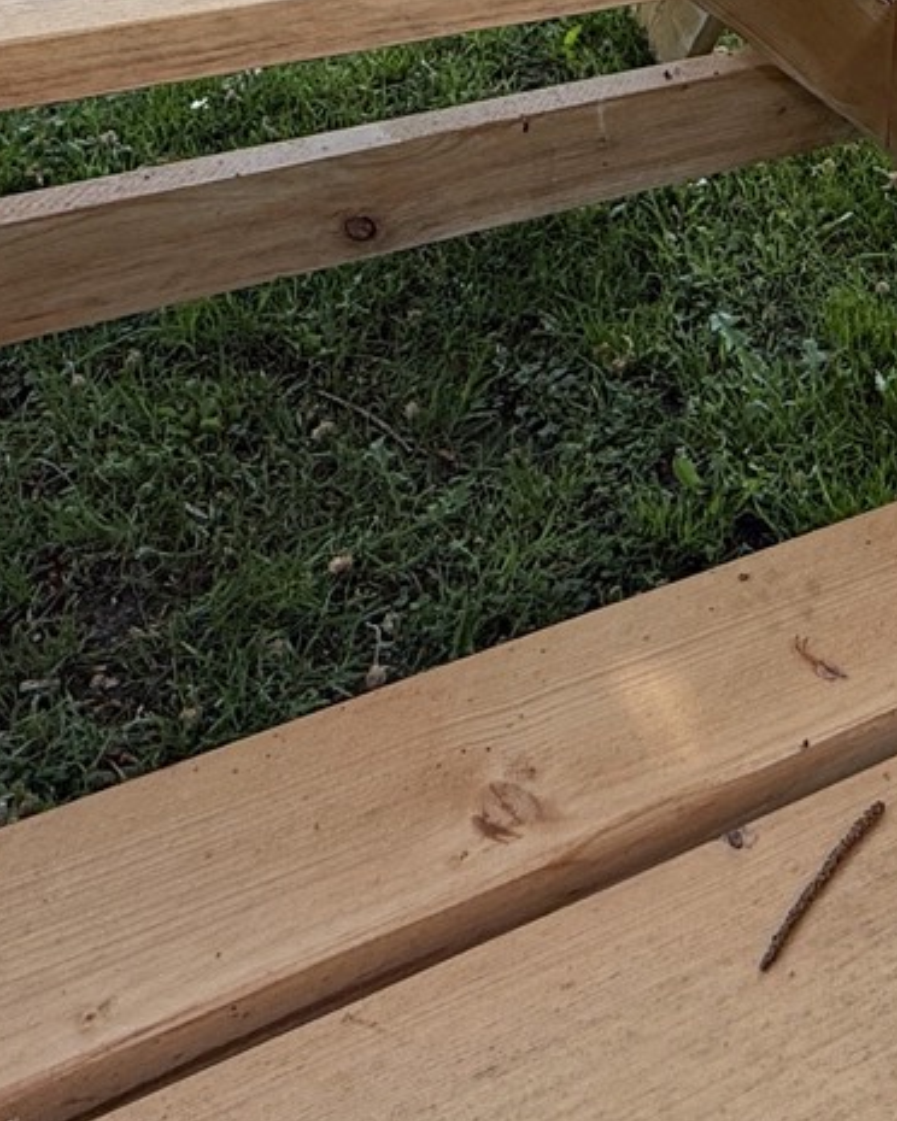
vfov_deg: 33.1
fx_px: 1560
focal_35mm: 47
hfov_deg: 29.2
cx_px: 969
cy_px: -190
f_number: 2.2
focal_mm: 2.22
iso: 50
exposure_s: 1/318
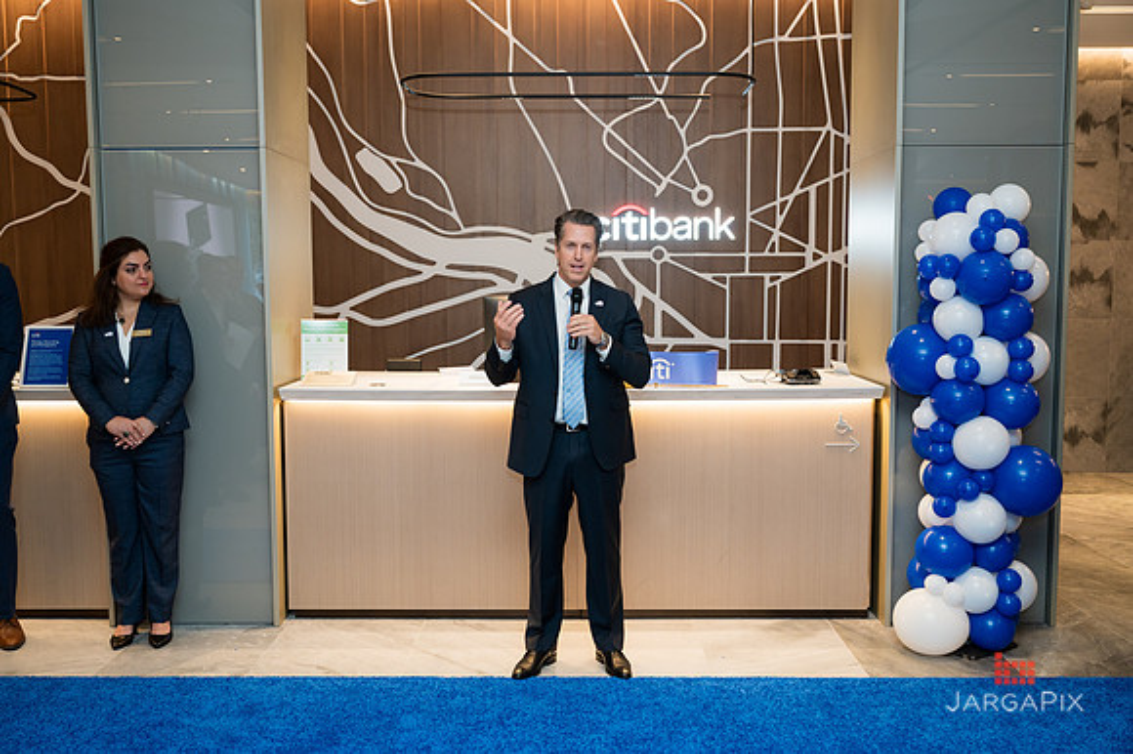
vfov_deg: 38.2
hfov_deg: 54.9
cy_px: 377
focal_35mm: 35
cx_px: 567
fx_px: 1090
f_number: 3.2
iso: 400
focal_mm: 34
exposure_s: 1/160
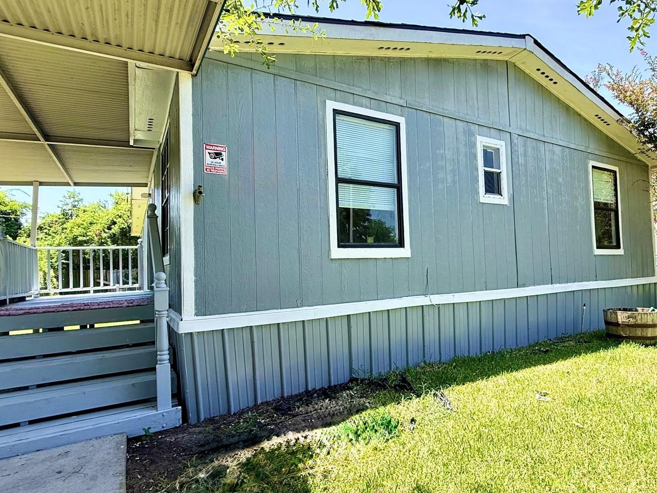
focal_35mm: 21
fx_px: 399
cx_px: 401
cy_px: 252
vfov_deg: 63.4
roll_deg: +1.7
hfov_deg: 77.9
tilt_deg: +2.3
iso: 64
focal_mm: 2.22
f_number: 2.2
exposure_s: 1/559
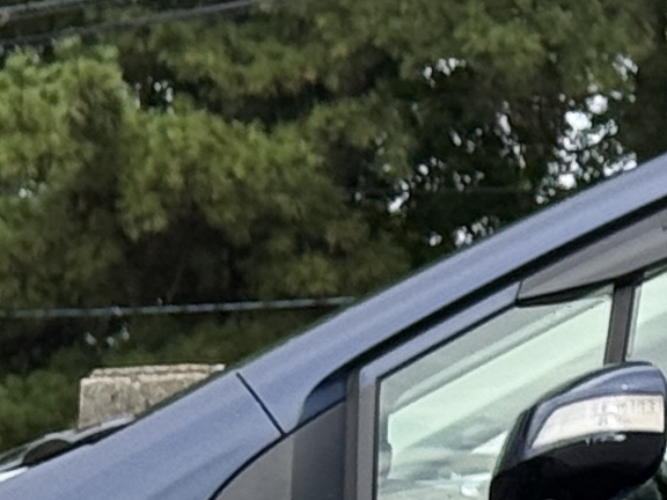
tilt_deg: +1.6
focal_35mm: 336
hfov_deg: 5.8
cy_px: 600
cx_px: 1166
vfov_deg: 4.4
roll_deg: -1.1
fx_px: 6474
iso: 80
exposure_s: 1/1754
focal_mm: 6.76
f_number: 1.78
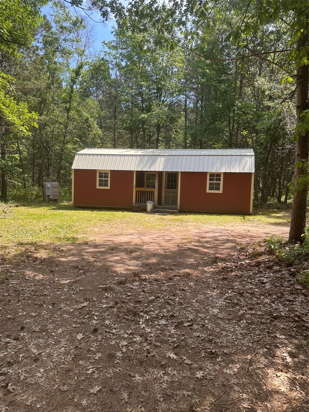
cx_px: 154
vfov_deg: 71.6
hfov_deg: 56.8
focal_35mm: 24
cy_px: 206
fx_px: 286
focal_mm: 6.86
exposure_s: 1/887
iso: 80
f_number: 1.78
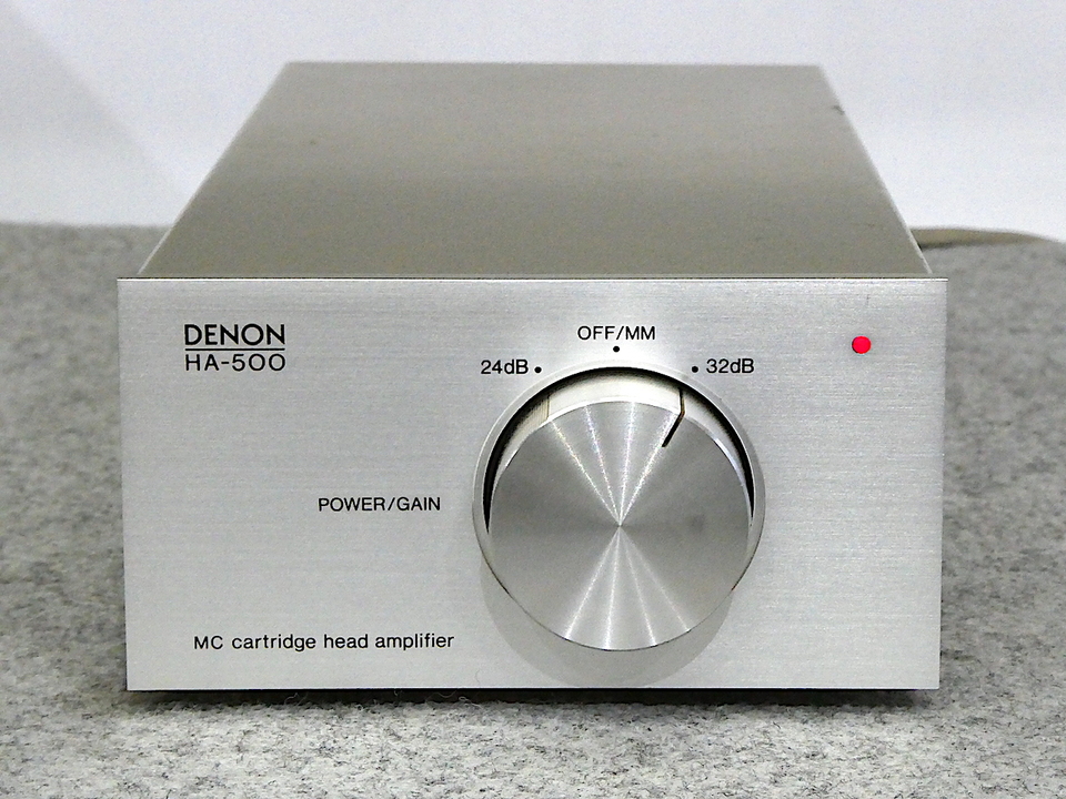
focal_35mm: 106
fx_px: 3264
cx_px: 533
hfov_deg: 18.5
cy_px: 400
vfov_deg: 14.0
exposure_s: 1/50
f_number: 7.1
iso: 1600
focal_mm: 19
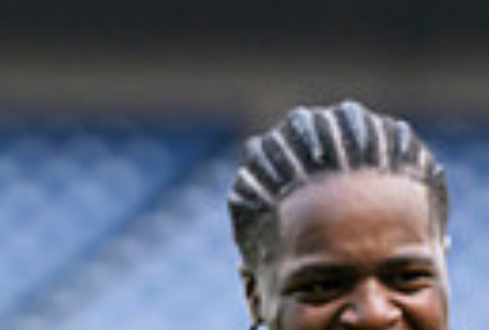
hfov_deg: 2.0
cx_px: 834
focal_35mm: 1009
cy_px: 655
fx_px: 13754
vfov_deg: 1.4
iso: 2500
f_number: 4
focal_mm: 200
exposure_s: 1/1600
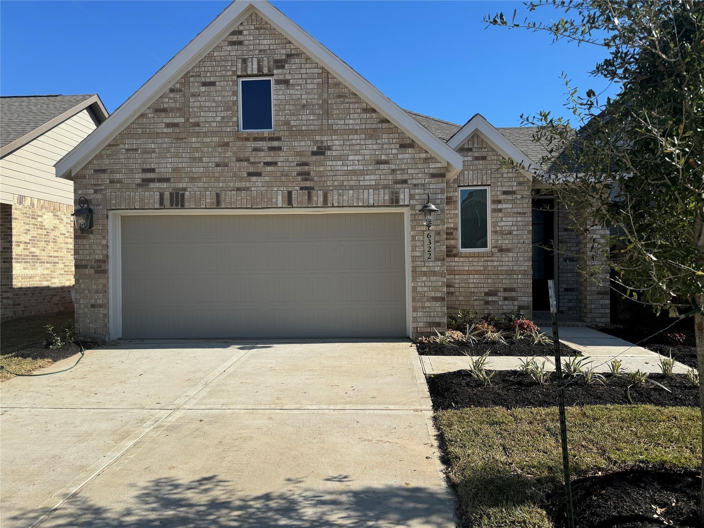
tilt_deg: +0.1
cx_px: 352
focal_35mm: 24
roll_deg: +0.1
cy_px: 264
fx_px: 488
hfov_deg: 71.6
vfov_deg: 56.8
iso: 80
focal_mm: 6.76
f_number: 1.78
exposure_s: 1/4950
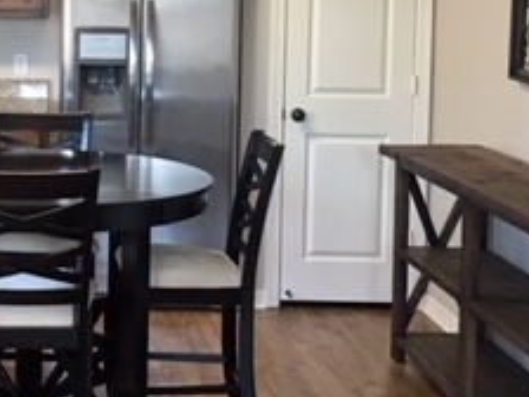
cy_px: 57
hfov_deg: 22.9
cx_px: 50
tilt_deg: -3.4
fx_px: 1268
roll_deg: -0.7
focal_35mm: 83
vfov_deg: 17.6
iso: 50
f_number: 2.2
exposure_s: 1/15
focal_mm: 4.15
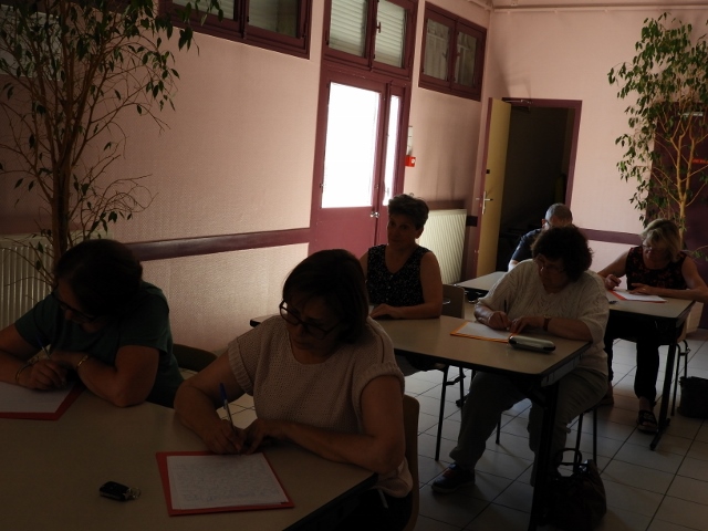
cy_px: 266
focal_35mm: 40
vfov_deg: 36.0
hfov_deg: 46.8
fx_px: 818
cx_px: 354
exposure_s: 1/30
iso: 160
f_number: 3.8
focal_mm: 7.2
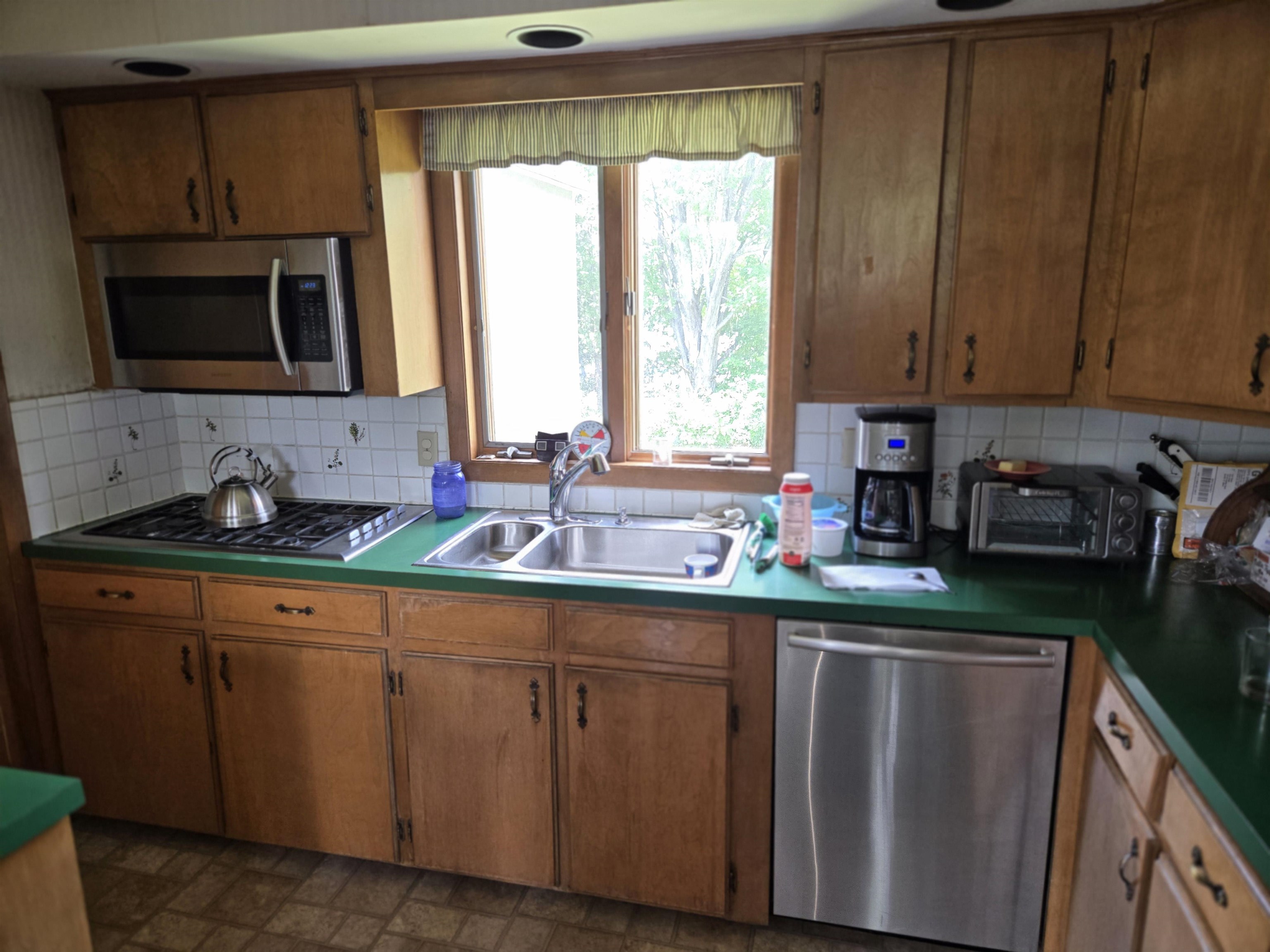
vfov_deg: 58.9
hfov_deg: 73.9
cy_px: 476
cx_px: 635
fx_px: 844
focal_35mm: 23
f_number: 1.8
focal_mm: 5.4
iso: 160
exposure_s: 1/120
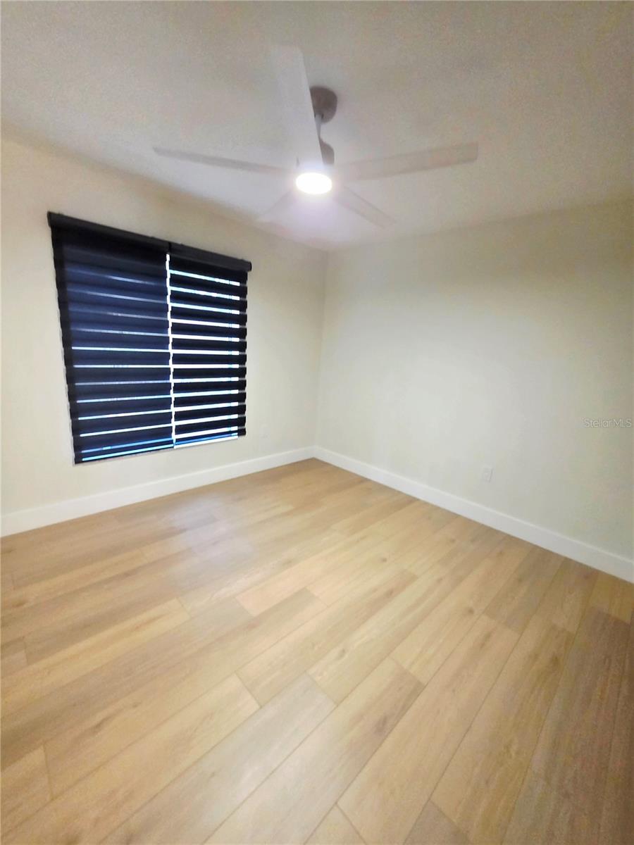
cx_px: 317
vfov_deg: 106.2
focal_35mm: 13
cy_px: 422
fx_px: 317
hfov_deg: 89.9
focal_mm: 2.2
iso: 400
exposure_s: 1/60.2
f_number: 1.9
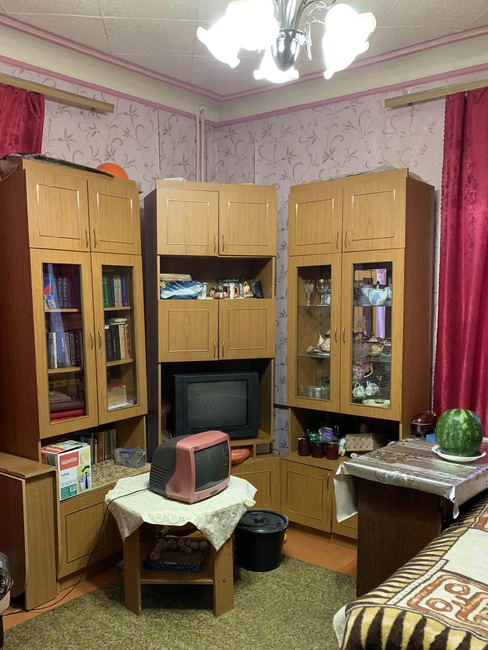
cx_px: 211
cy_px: 362
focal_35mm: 31
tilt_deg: -6.6
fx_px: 583
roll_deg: +0.1
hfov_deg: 45.3
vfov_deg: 58.2
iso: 400
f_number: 1.8
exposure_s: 1/33
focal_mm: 4.25
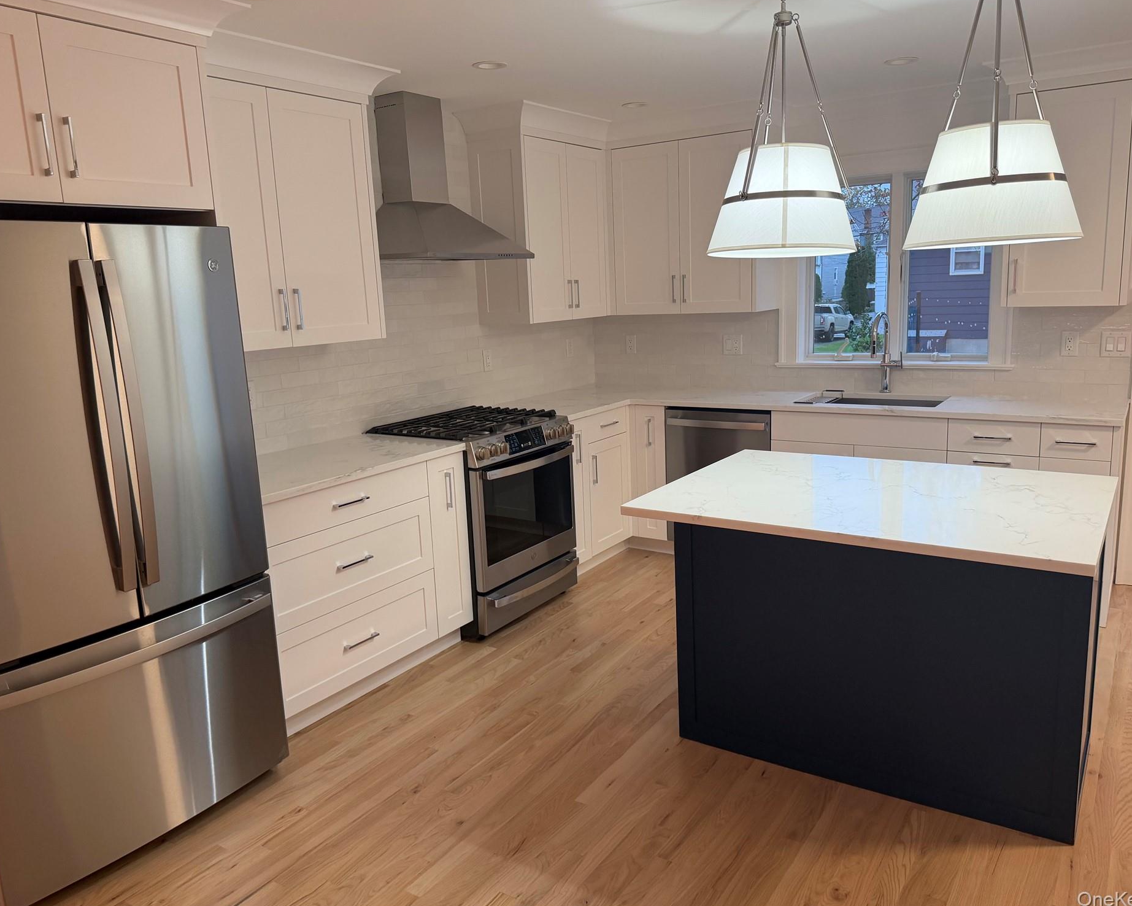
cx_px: 574
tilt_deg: -9.1
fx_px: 871
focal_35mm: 26
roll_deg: +2.4
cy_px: 443
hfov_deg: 66.0
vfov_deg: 54.9
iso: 200
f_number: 1.78
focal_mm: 6.76
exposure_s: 1/120
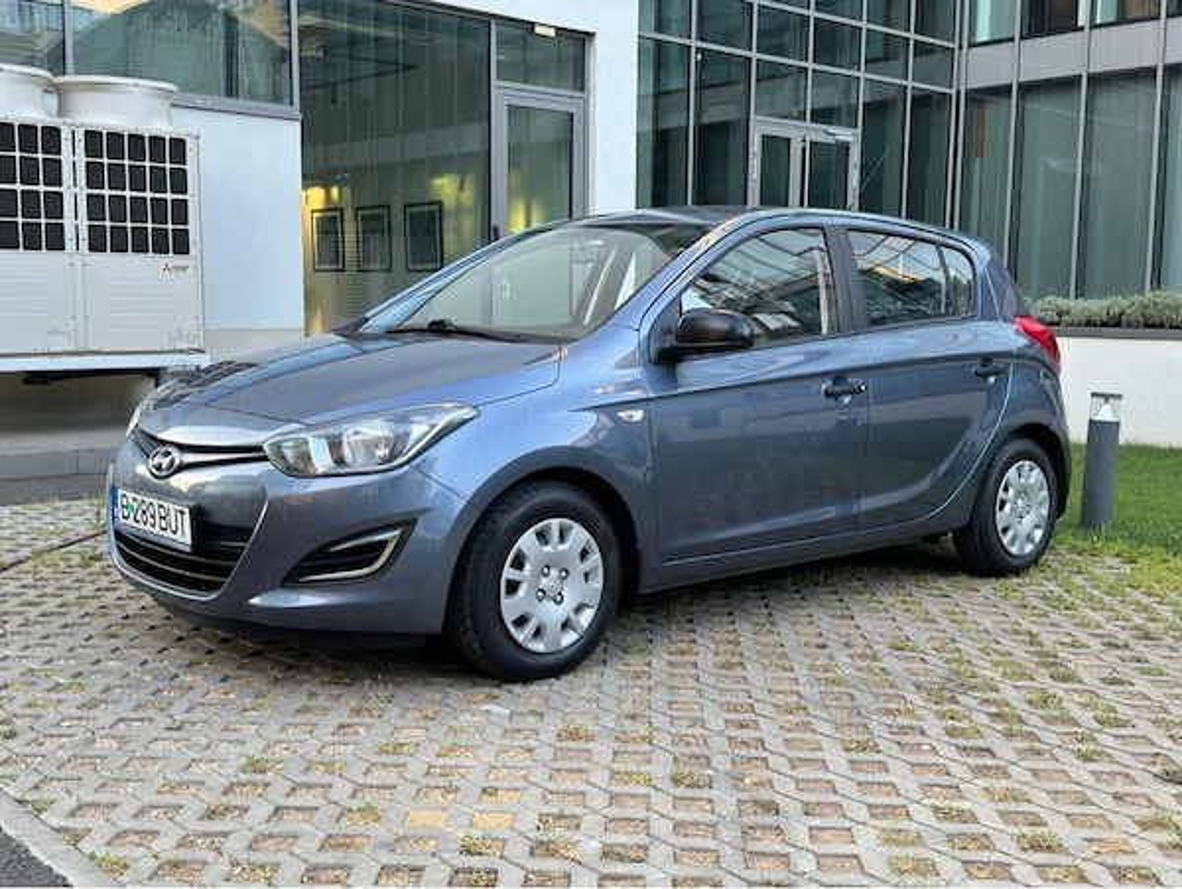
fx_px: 1333
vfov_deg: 36.9
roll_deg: -0.1
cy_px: 444
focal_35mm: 39
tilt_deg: -6.3
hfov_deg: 47.8
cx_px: 591
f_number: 1.78
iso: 80
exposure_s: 1/122
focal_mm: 6.76
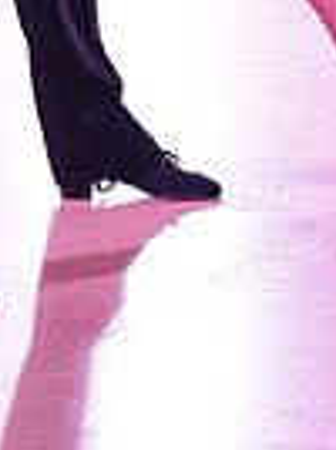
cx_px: 240
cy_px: -292
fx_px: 2220
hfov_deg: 8.6
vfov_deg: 11.0
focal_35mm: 171
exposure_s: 1/250
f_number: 4.5
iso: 2500
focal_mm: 41
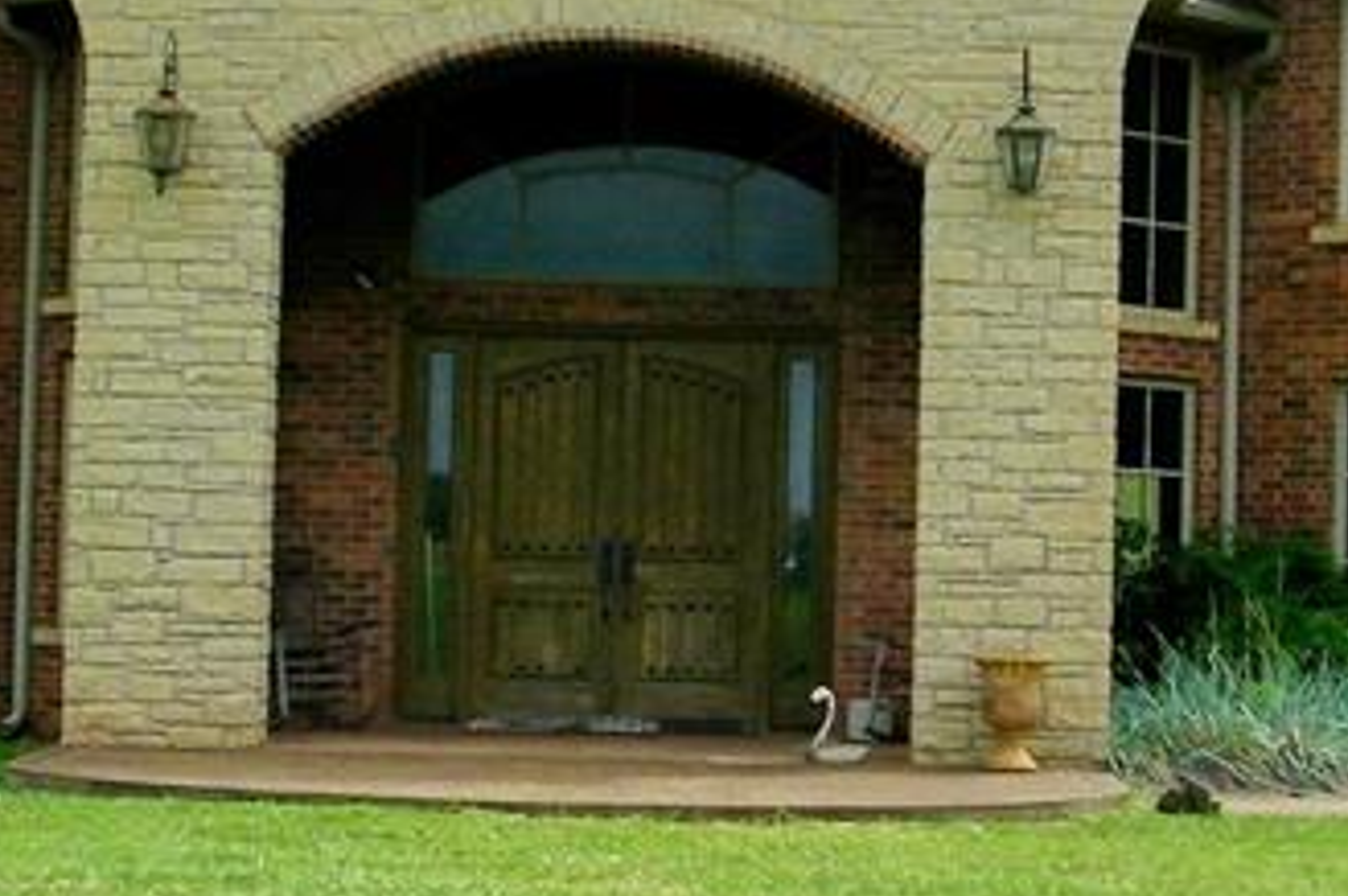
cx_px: 904
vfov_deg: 15.0
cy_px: 353
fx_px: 3404
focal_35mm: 91
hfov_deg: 22.3
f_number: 7
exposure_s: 1/320
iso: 80
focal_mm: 5
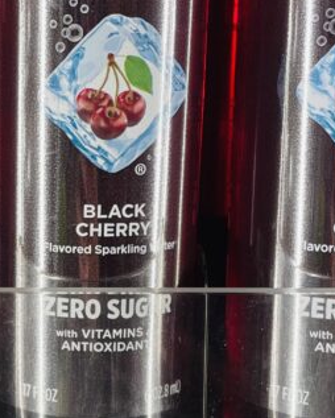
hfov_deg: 17.9
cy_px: 265
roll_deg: +1.1
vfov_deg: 23.2
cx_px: -50
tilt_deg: -4.8
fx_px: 1015
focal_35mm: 82
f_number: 1.6
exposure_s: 1/120
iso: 80
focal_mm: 4.2
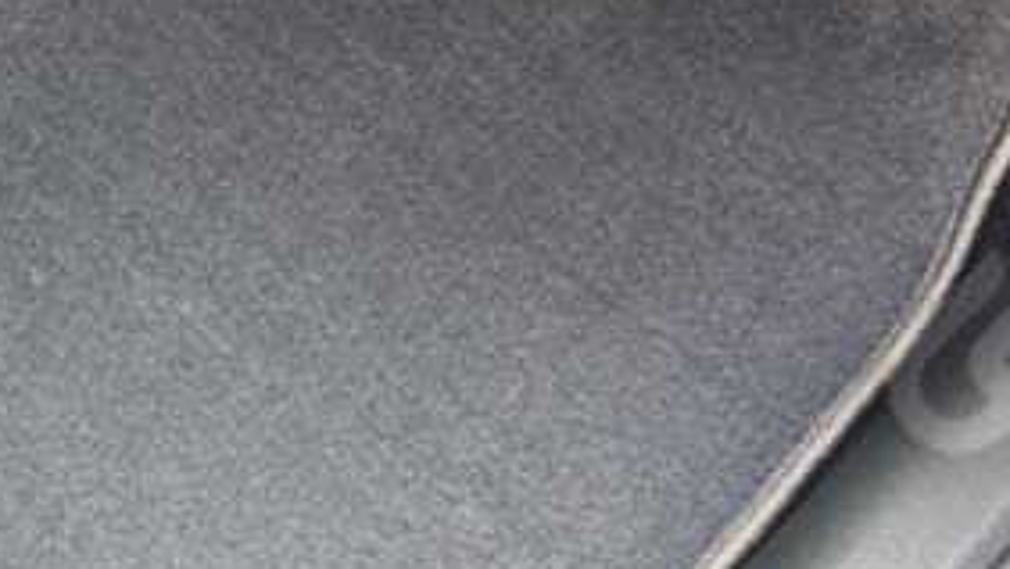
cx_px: 552
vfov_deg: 13.6
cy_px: 165
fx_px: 2385
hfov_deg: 23.9
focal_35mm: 89
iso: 400
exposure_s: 1/30
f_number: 4
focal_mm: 20
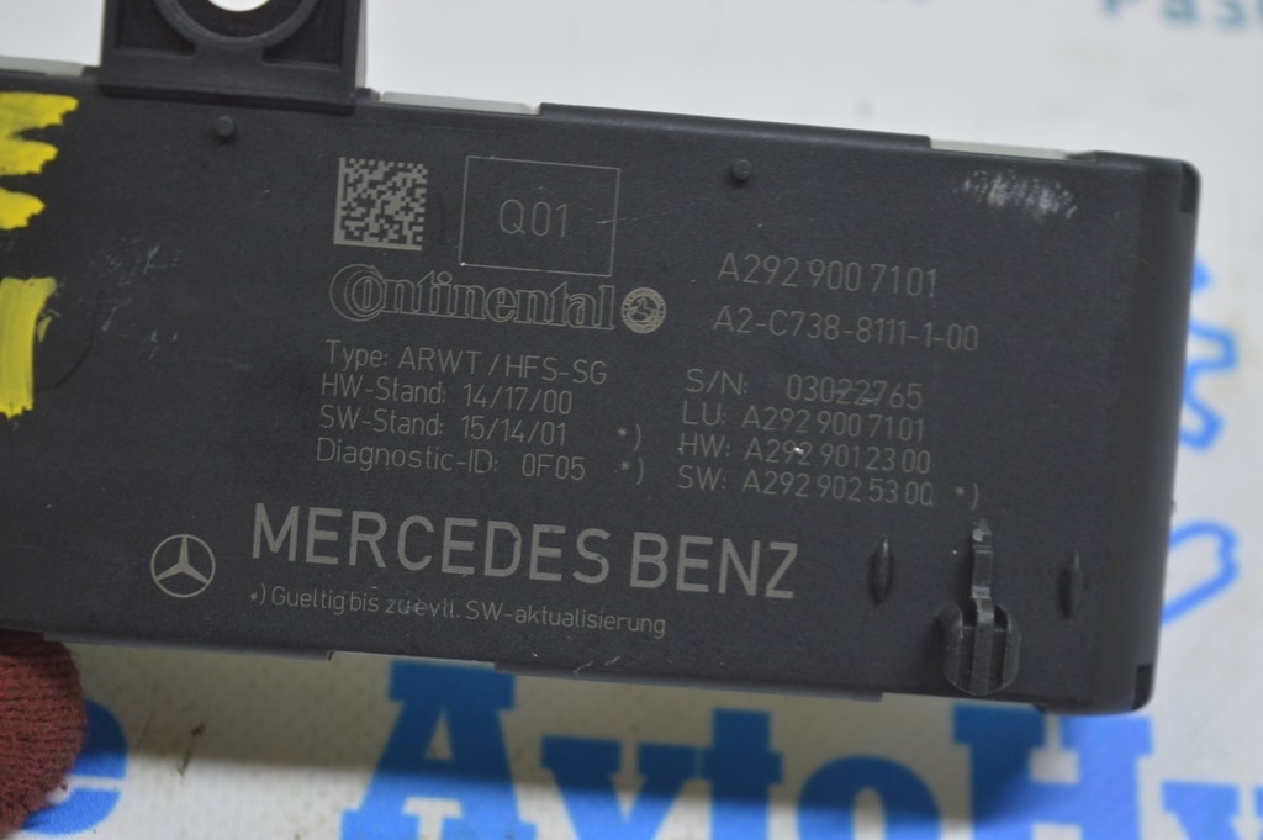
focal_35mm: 82
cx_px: 632
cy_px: 420
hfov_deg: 24.6
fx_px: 2892
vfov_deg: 16.5
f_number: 5.6
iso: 400
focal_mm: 55
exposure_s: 1/20
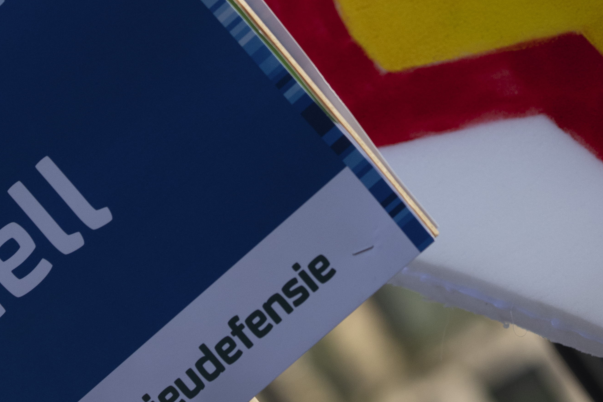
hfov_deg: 7.4
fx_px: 4673
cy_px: -256
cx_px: 372
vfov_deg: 4.9
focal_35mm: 279
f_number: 3.2
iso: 320
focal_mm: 85
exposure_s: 1/2500
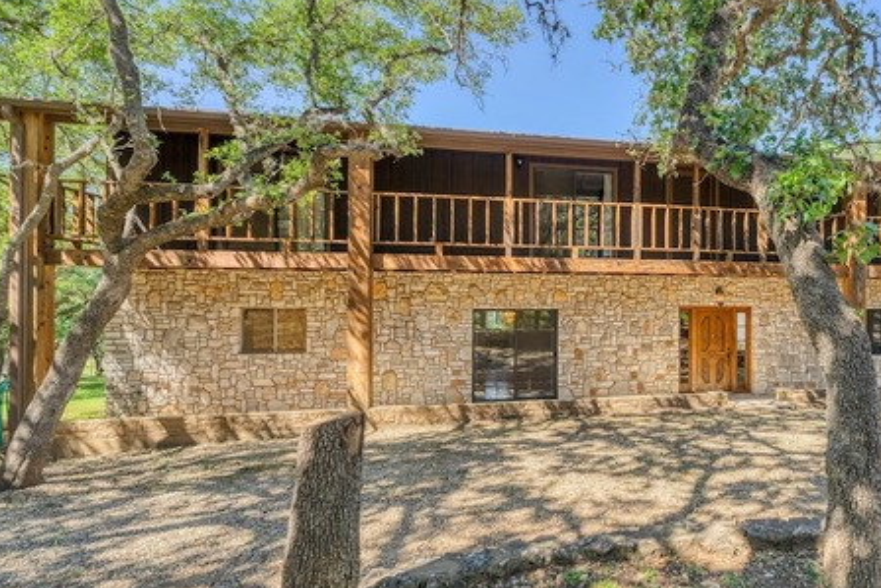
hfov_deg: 80.1
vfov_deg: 61.8
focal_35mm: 20
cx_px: 612
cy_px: 327
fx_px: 490
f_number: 7.1
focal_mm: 14
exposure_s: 1/125
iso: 100
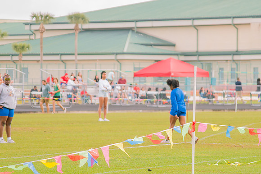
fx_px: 1846
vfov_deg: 5.4
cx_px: 148
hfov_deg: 8.1
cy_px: 92
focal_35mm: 255
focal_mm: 120
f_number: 4
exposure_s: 1/200
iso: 200
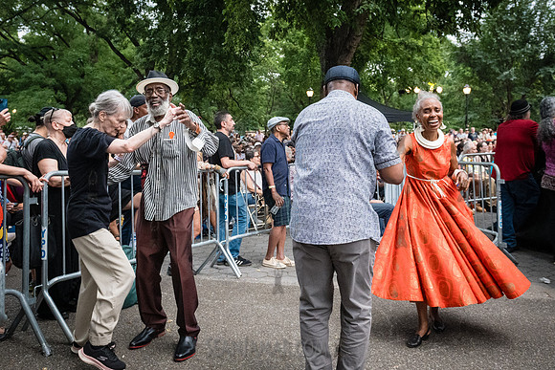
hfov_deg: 58.5
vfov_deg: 40.8
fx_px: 495
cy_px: 147
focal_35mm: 32
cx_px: 276
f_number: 5
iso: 8000
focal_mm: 24
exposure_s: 1/320
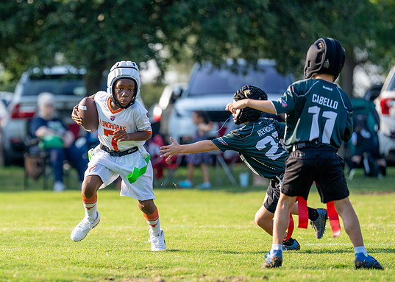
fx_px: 3779
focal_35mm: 337
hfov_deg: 6.0
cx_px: 73
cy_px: 167
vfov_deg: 4.3
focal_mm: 200
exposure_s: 1/2500
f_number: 2.8
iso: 320
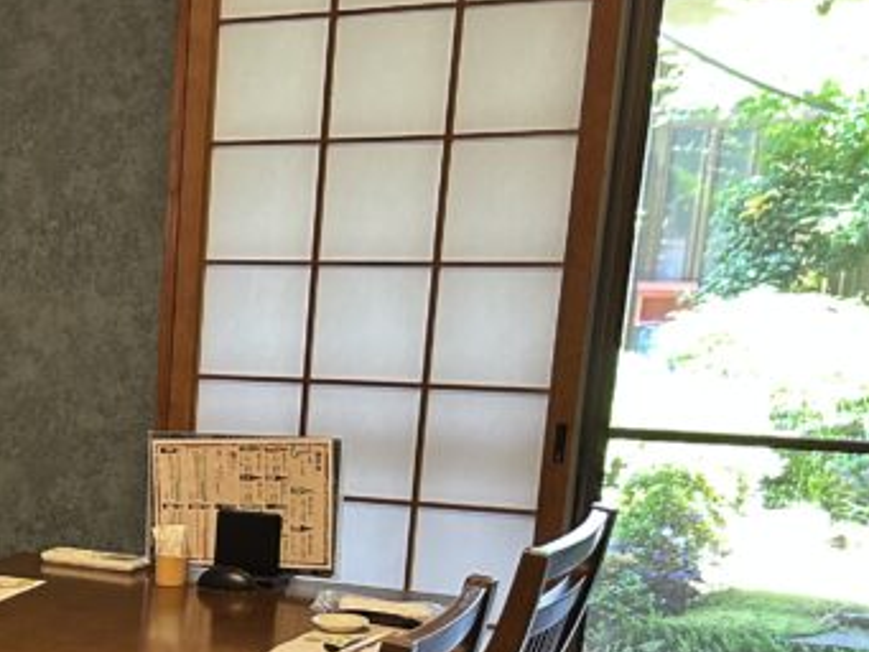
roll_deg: +1.4
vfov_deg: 18.1
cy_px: 741
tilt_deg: -17.1
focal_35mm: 78
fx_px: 1959
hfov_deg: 21.6
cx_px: -372
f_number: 1.5
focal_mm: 5.7
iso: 160
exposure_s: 1/60
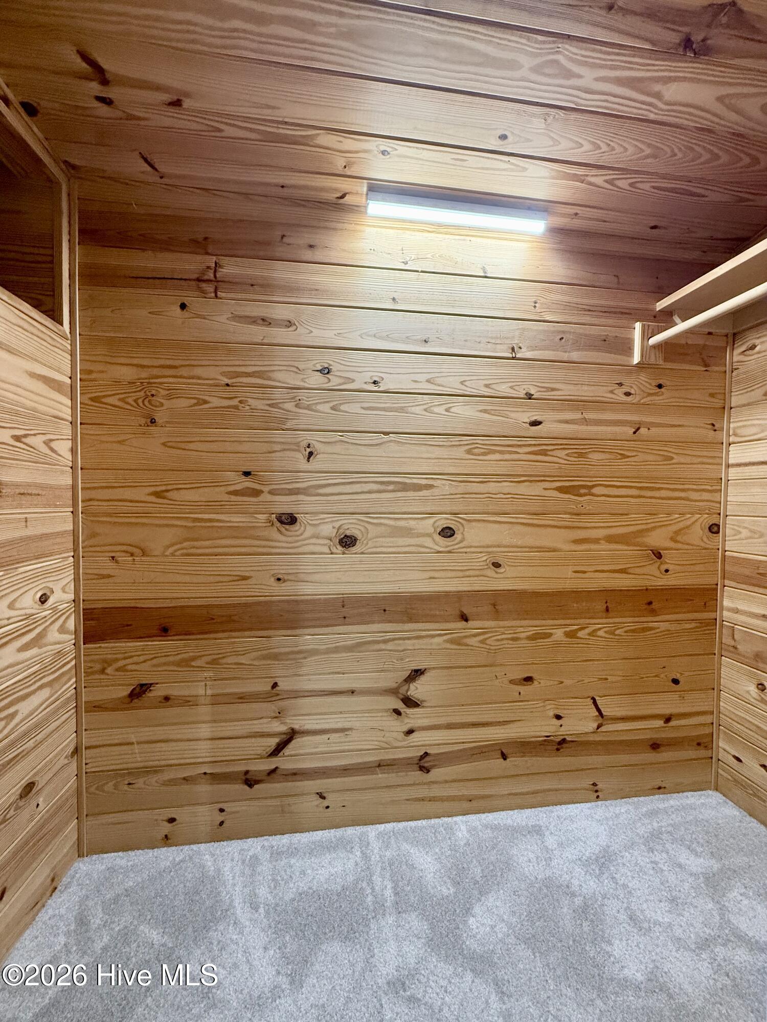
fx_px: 414
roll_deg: -1.1
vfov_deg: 102.1
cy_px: 511
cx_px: 384
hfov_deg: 85.7
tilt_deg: -1.0
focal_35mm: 14
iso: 400
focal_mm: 2.22
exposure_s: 1/60
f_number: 2.2
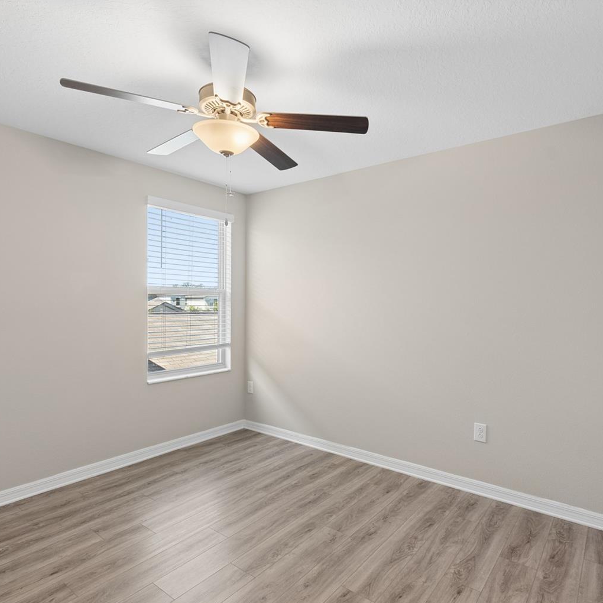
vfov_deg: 74.8
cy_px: 311
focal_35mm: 20
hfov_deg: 74.7
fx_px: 394
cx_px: 323
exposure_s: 1/6
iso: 160
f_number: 8
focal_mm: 10
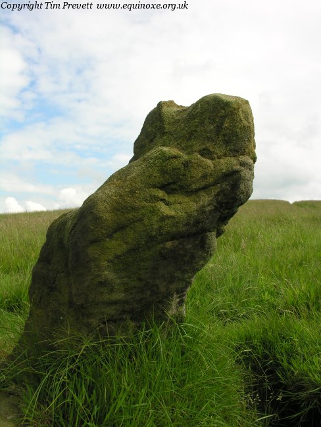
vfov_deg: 52.6
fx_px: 432
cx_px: 160
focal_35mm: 35
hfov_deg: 40.7
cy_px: 214
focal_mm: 8.9
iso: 50
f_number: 5.6
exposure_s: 1/188
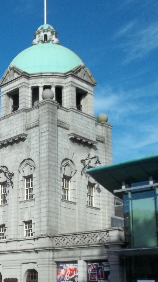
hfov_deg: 19.6
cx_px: -39
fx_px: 424
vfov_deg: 36.5
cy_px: 167
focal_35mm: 57
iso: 64
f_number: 8
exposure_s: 1/200
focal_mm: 5.9
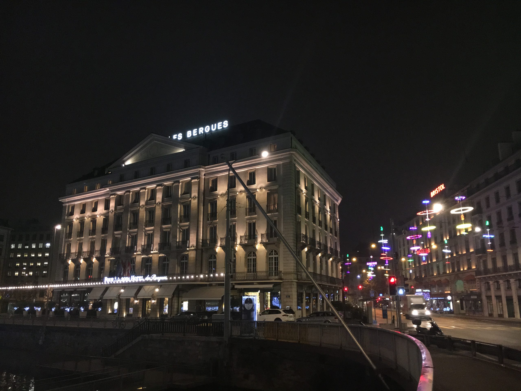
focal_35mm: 29
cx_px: 260
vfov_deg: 48.2
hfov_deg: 61.7
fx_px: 436
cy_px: 196
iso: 250
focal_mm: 4.15
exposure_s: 1/17
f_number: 2.2
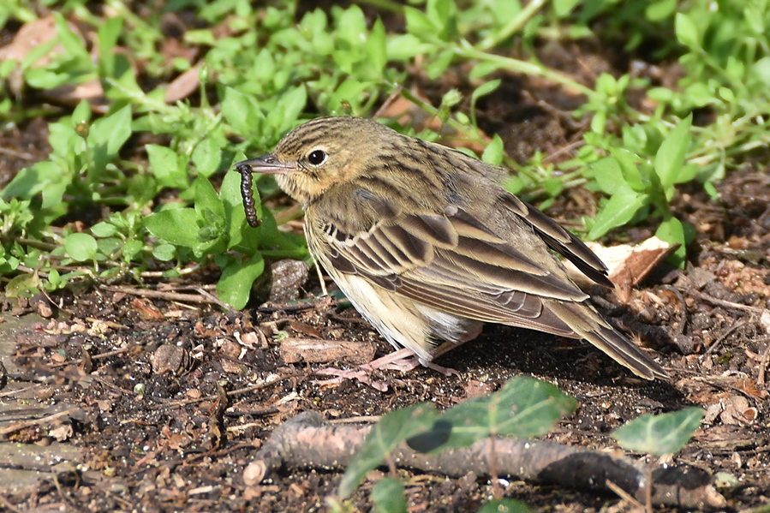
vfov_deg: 3.1
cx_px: 385
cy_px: 256
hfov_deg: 4.6
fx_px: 9623
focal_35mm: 450
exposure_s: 1/500
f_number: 6.3
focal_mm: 300
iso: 400
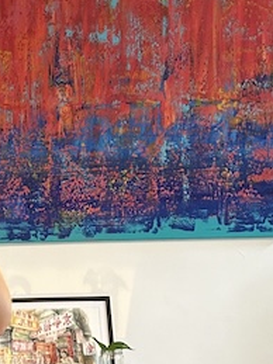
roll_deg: +2.1
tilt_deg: -22.2
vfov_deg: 16.9
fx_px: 1200
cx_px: -159
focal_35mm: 114
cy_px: 356
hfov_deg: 12.3
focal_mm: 5.7
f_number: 1.5
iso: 100
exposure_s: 1/50
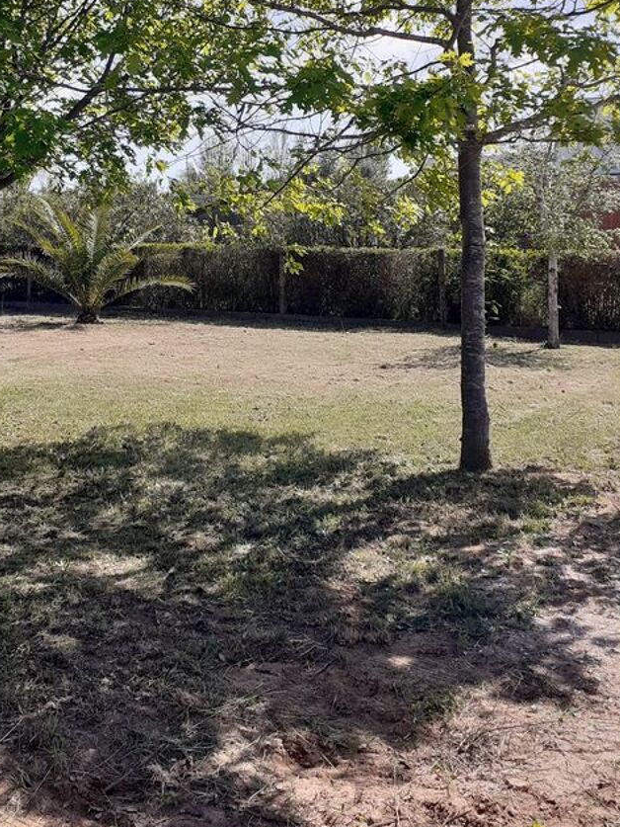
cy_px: 236
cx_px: 212
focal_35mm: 43
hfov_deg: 33.3
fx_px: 1027
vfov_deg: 42.8
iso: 40
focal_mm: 3.6
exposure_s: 1/1186
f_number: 1.9
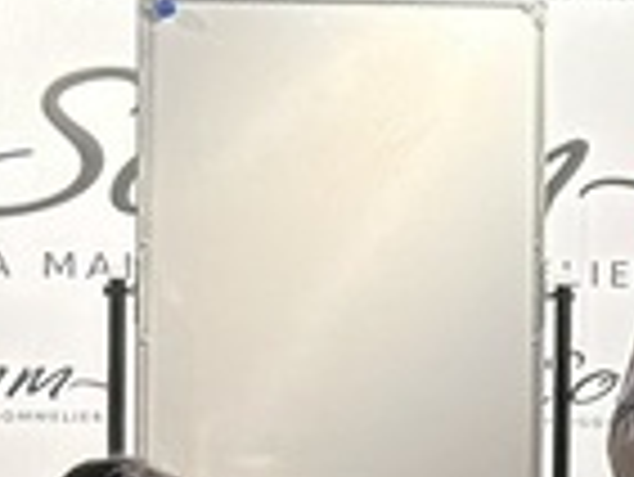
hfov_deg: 7.4
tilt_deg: -1.0
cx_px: 1317
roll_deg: -1.2
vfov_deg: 5.8
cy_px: 313
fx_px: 4711
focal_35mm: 257
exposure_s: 1/60
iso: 160
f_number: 1.78
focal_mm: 6.86
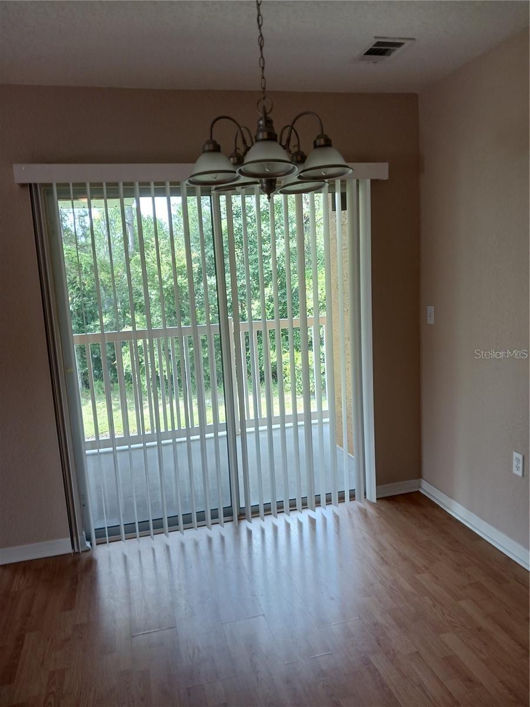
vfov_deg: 65.3
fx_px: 551
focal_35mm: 27
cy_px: 354
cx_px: 265
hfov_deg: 51.4
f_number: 1.8
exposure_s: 1/50
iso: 80
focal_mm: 4
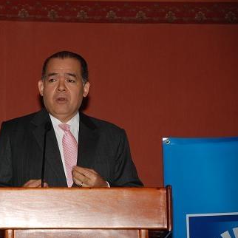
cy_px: 119
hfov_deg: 8.1
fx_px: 1672
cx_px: 67
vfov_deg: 8.1
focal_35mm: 215
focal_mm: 112
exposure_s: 1/60
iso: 500
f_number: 5.6
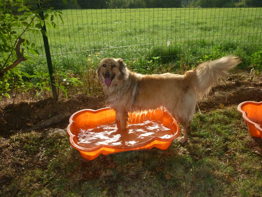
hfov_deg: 55.4
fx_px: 250
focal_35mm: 33
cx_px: 131
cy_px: 98
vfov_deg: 42.9
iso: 400
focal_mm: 5.5
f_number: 8
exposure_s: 1/250
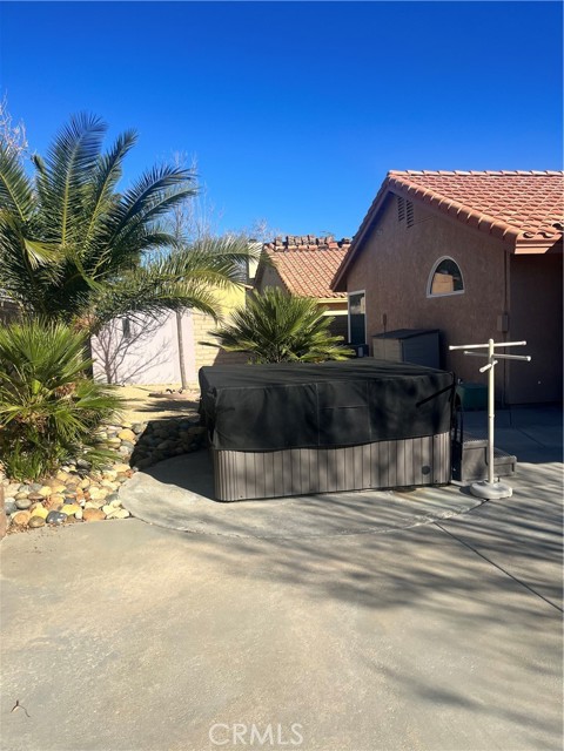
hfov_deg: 53.1
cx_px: 282
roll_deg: +3.3
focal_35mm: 26
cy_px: 376
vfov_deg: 67.3
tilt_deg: -6.6
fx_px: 565
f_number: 1.6
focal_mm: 5.1
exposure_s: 1/3413
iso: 50
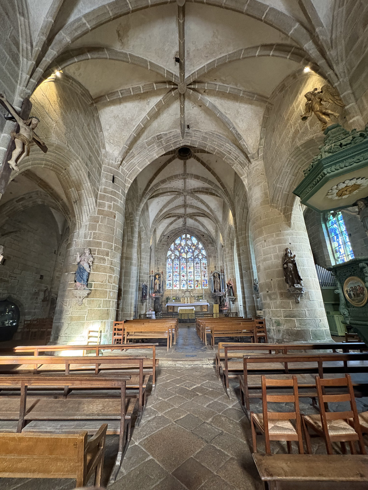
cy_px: 245
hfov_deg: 85.7
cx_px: 184
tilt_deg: +18.8
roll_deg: +0.8
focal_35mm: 14
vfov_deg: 102.1
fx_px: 198
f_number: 2.2
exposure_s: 1/47
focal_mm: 2.22
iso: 1000
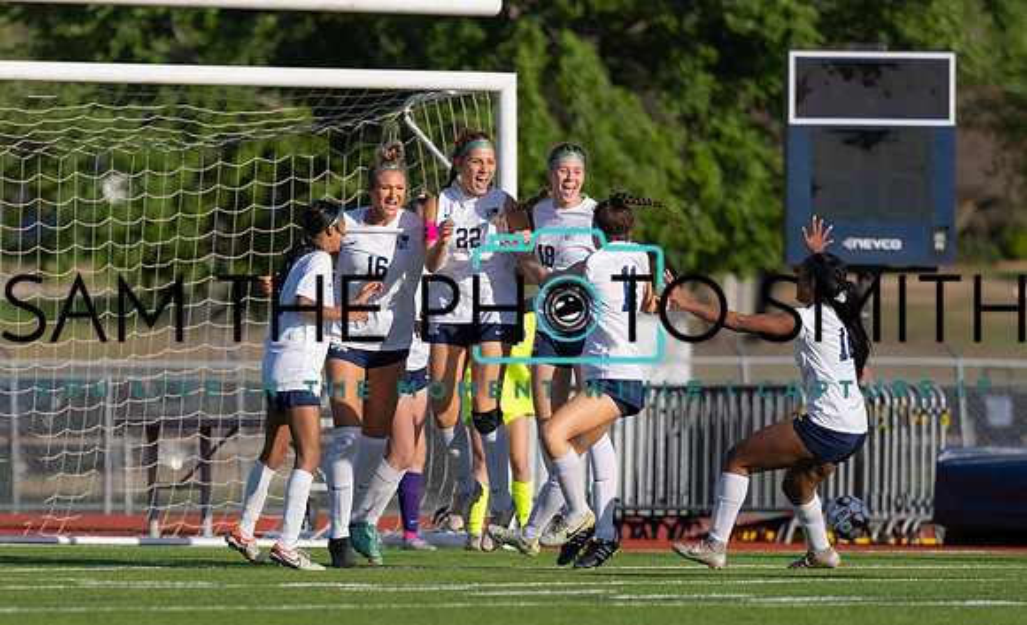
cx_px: 283
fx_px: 11672
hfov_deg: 5.0
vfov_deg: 3.1
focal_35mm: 420
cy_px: 471
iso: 100
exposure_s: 1/2000
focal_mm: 200
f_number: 2.8
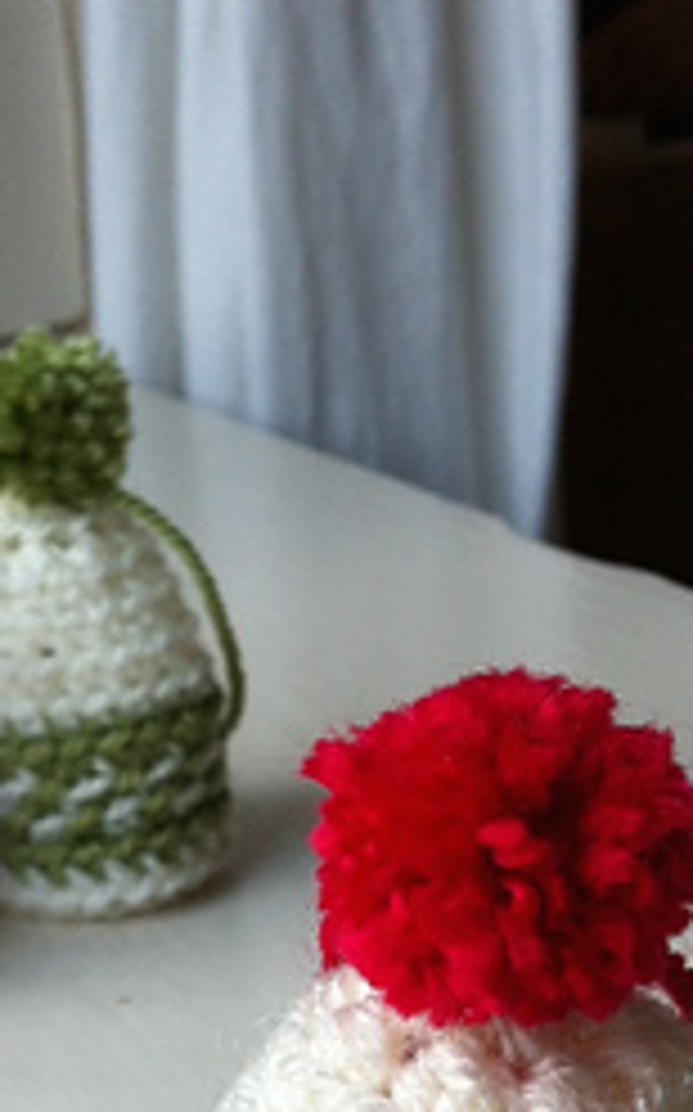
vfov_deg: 27.0
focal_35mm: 75
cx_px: 227
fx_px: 2270
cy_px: 873
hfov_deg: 17.3
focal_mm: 3.85
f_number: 2.8
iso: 100
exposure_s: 1/120
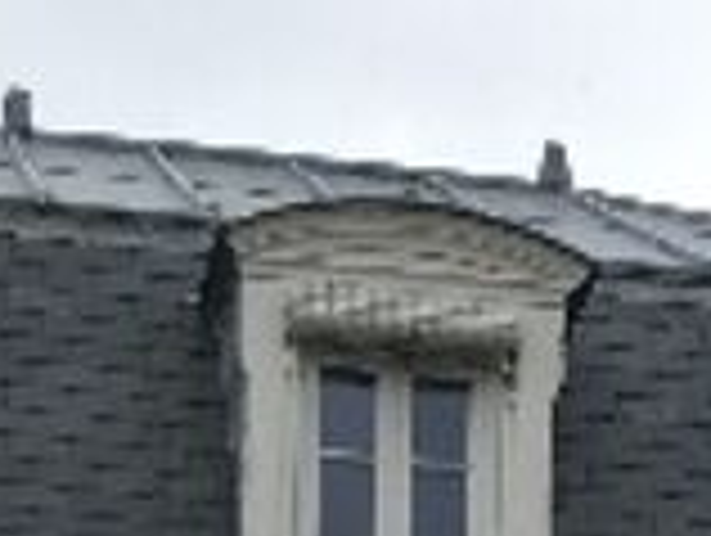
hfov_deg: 10.8
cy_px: 1540
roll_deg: -2.3
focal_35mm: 183
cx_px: 207
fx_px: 3764
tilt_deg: +9.9
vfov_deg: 7.3
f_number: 2.2
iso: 25
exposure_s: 1/549
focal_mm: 4.15
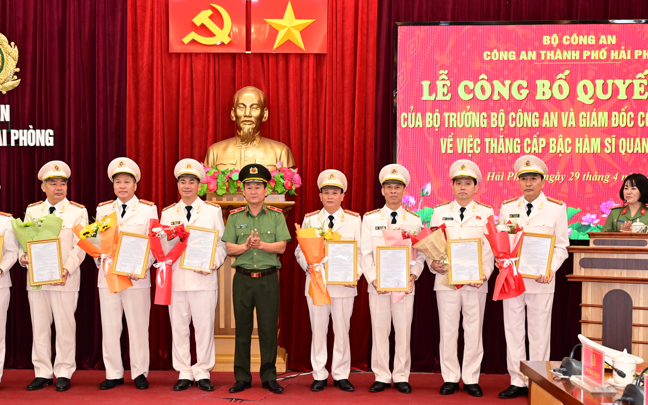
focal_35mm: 44
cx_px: 288
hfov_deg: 45.2
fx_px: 777
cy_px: 245
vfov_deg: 29.1
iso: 1250
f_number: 4
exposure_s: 1/160
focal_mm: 29
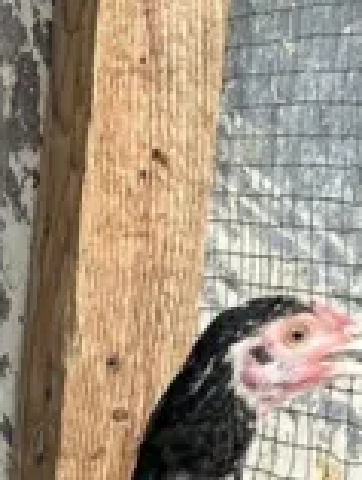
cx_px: -216
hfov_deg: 13.2
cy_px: 650
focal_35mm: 105
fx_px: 1460
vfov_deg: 17.4
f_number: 1.5
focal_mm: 5.7
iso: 50
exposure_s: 1/121
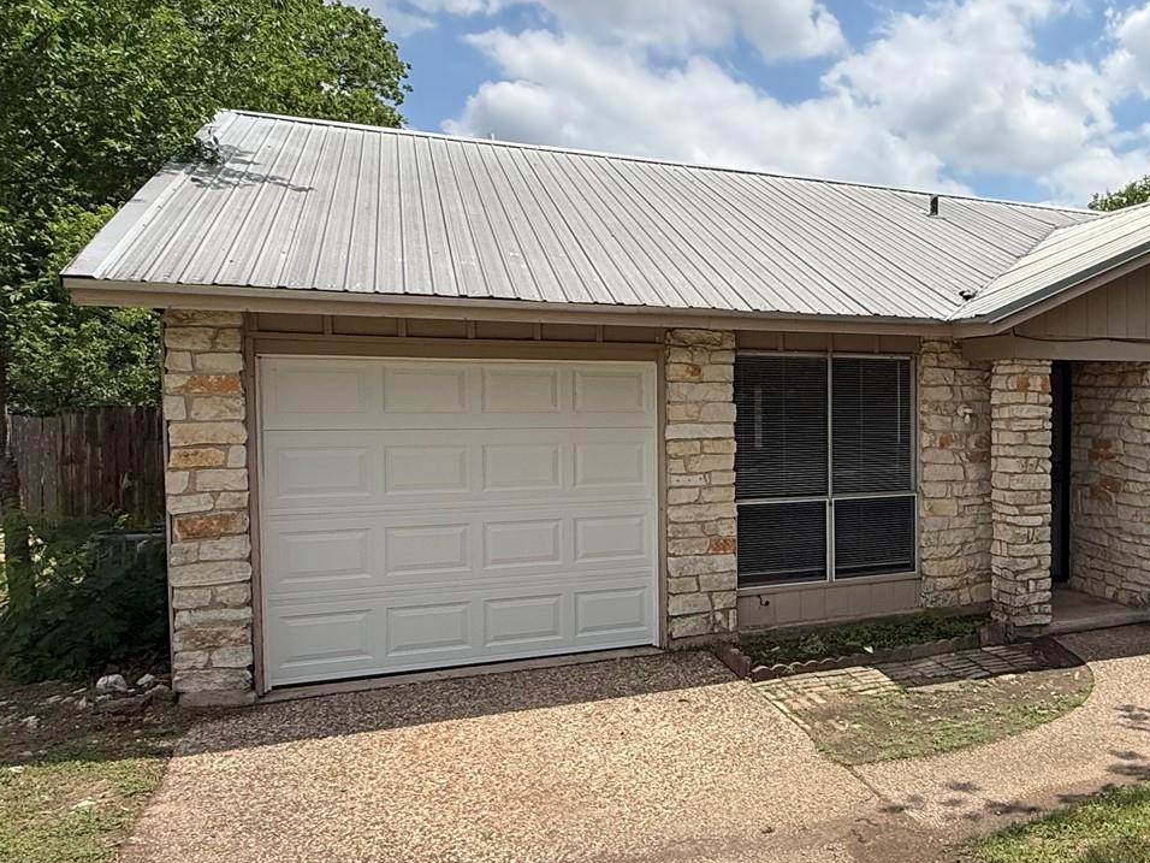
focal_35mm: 30
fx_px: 997
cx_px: 933
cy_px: 433
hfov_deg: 55.4
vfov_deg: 46.8
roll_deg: -1.7
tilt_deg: -1.4
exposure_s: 1/3125
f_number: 2.2
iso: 50
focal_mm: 2.22
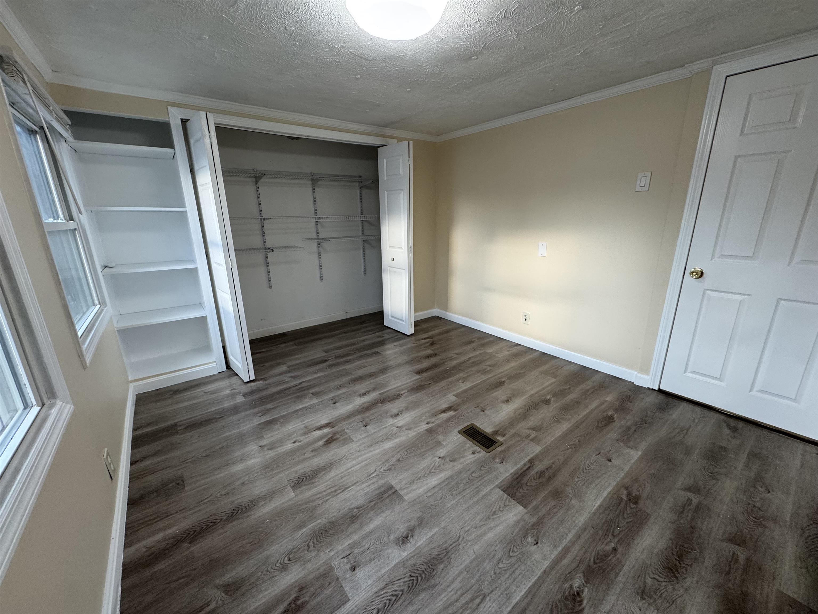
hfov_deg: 102.1
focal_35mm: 14
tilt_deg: -15.6
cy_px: 307
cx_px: 409
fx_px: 331
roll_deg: +1.1
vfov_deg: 85.7
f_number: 2.2
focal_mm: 2.22
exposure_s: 1/120
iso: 160
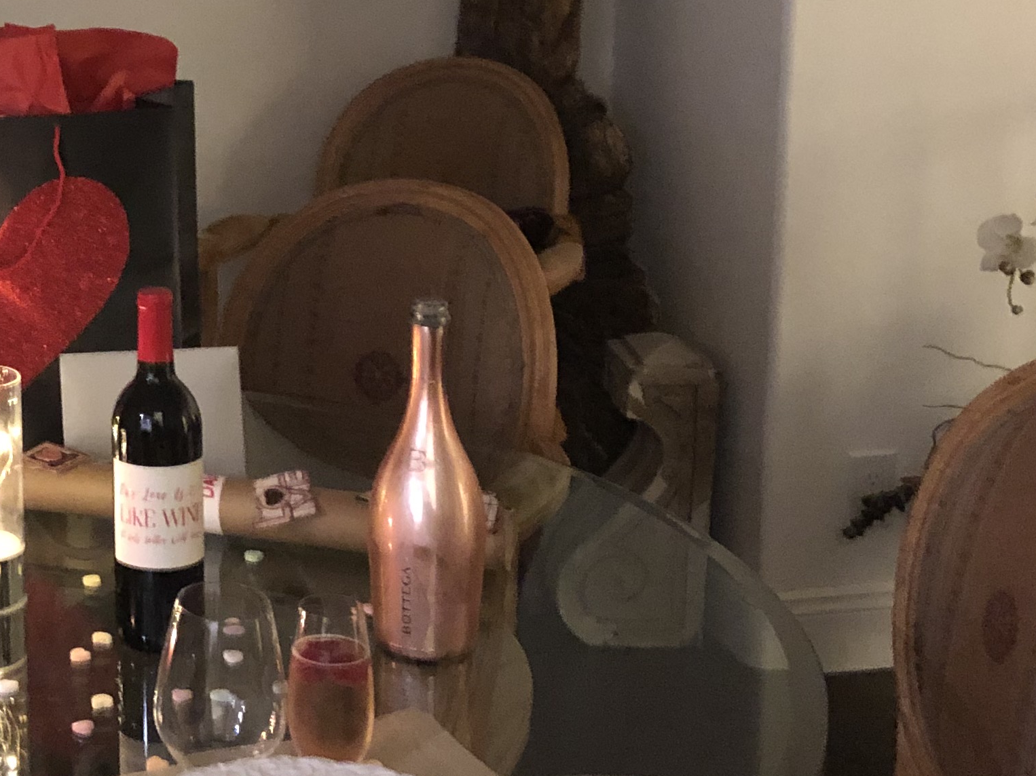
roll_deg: +1.5
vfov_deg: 19.8
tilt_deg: -10.3
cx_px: -31
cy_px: 237
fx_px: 2214
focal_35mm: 74
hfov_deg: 24.9
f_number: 1.8
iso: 125
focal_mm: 4
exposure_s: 1/4
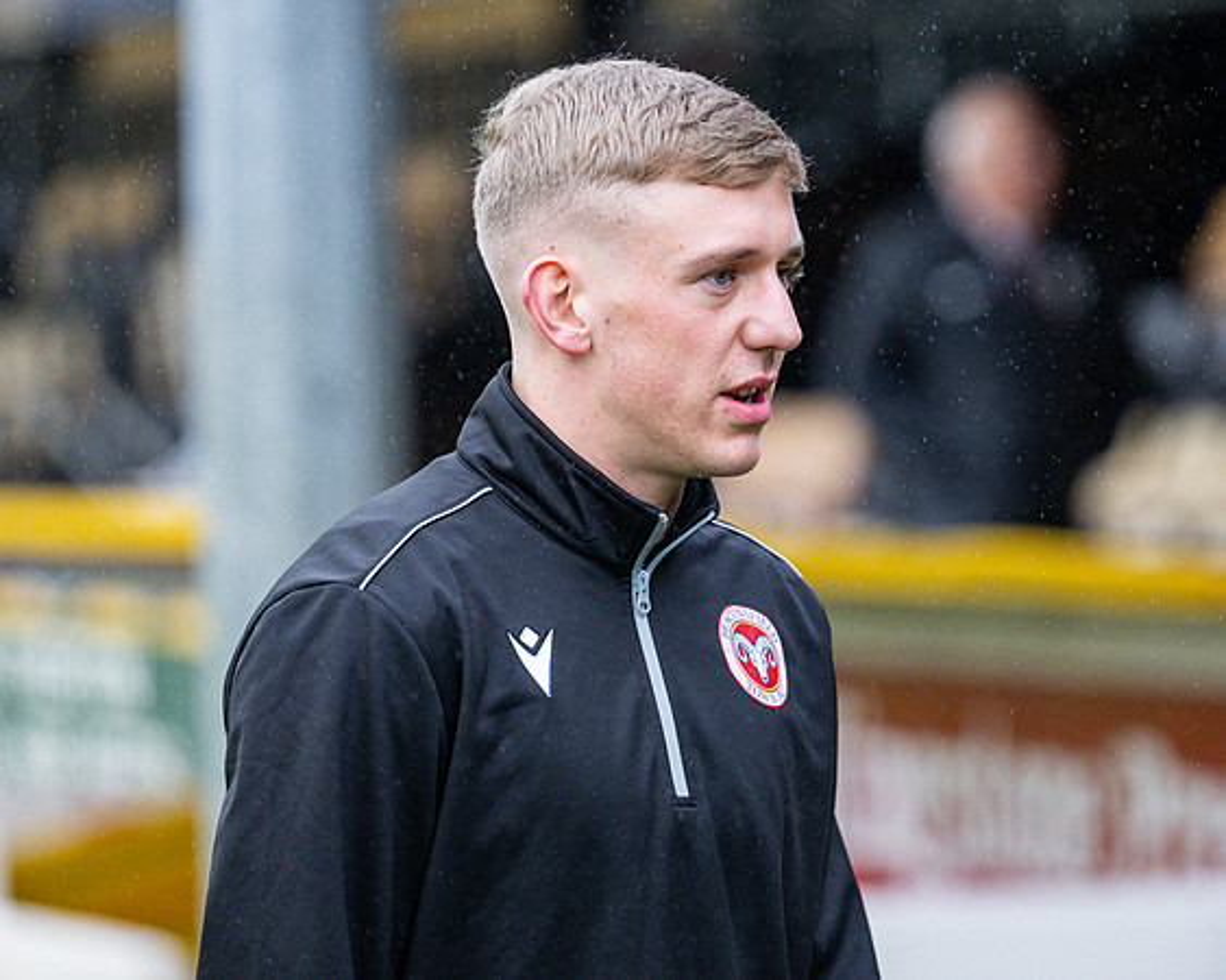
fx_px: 10094
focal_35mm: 278
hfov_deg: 6.9
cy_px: 490
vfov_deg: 5.6
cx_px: 736
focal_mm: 165
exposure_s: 1/640
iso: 800
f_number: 2.8
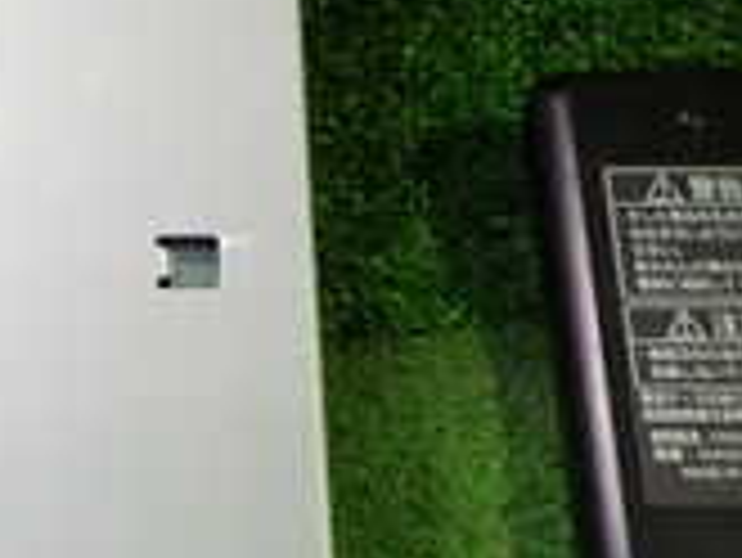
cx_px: -49
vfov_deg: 16.2
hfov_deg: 20.6
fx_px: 1952
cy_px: 184
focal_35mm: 91
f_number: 2
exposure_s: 1/50
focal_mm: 4.5
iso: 200
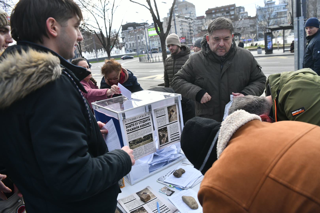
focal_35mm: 24
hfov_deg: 73.7
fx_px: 213
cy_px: 106
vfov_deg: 53.1
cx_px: 160
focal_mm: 24
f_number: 5
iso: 800
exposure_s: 1/2000
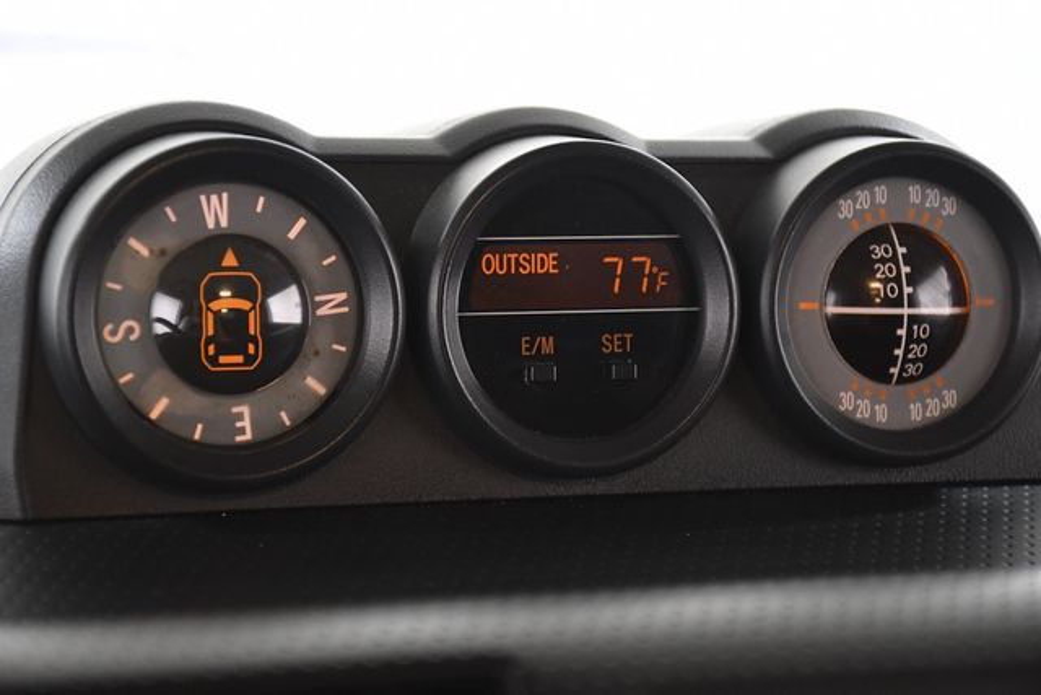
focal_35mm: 99
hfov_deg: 20.6
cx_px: 520
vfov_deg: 13.8
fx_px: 2863
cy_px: 348
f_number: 5
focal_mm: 66
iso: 2500
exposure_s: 1/50
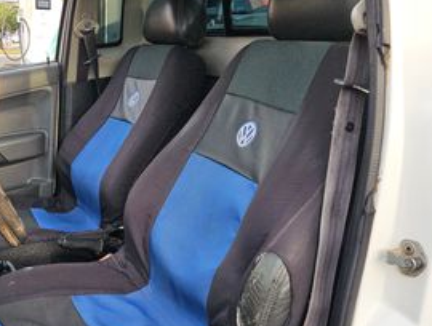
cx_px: 115
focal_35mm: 40
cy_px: 192
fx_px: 501
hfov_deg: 45.3
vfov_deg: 36.0
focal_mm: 5.4
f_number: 1.8
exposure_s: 1/180
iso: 80
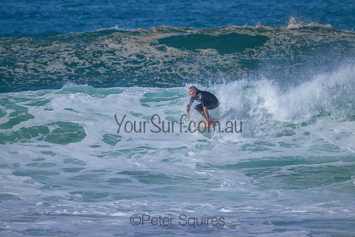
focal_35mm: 800
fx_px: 7890
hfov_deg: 2.6
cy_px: 118
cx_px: 178
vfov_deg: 1.7
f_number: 11
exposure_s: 1/2000
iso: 900
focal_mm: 800
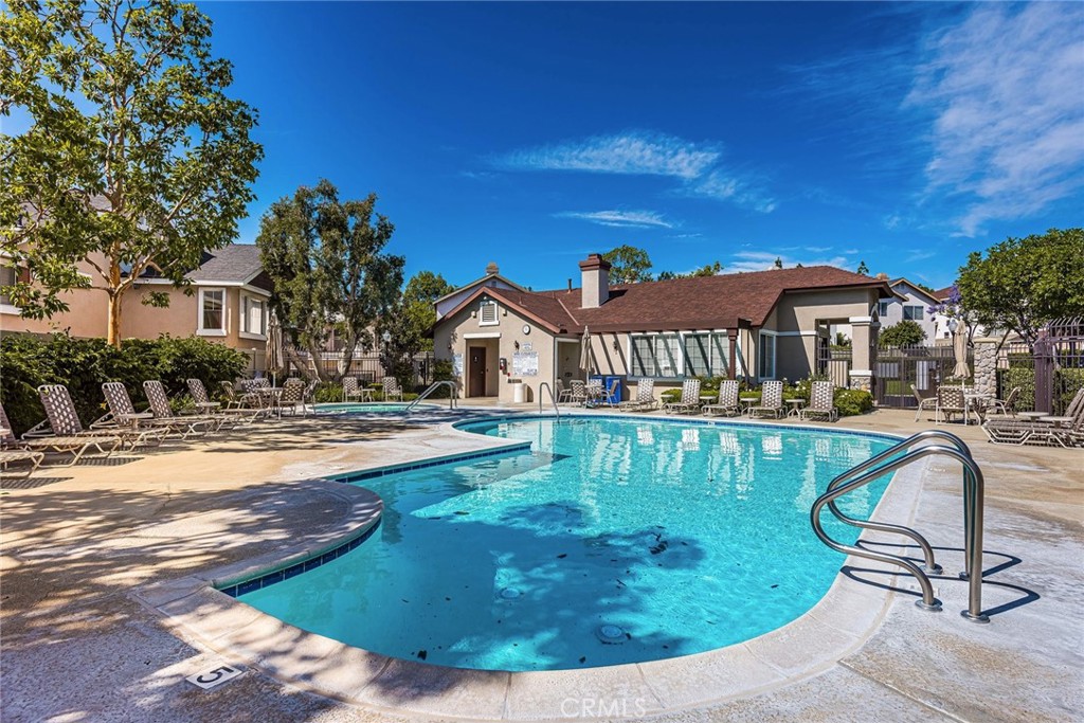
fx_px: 572
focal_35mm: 19
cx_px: 542
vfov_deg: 64.6
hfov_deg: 86.9
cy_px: 362
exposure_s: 1/640
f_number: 9
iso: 100
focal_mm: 19
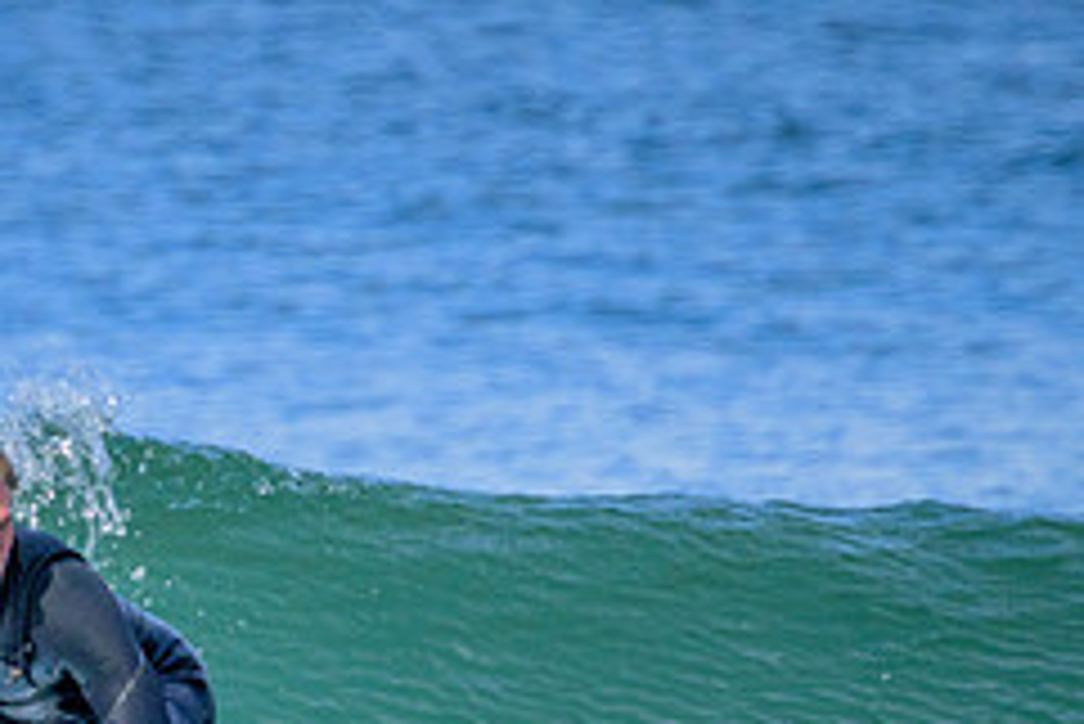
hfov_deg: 1.1
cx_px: 144
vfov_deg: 0.7
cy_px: 762
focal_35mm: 1923
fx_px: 57936
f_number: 11
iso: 2000
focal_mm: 800
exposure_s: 1/1250
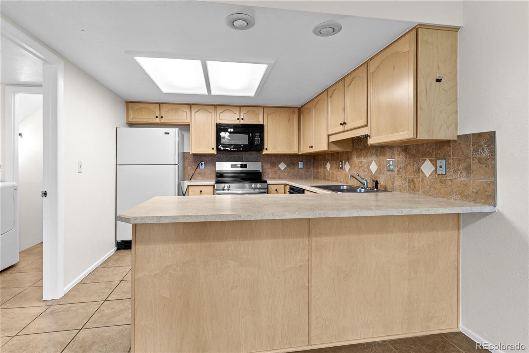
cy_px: 176
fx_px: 265
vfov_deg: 67.4
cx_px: 264
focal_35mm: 18
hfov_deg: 90.0
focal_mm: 18
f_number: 7.1
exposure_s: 1/1.25
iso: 100
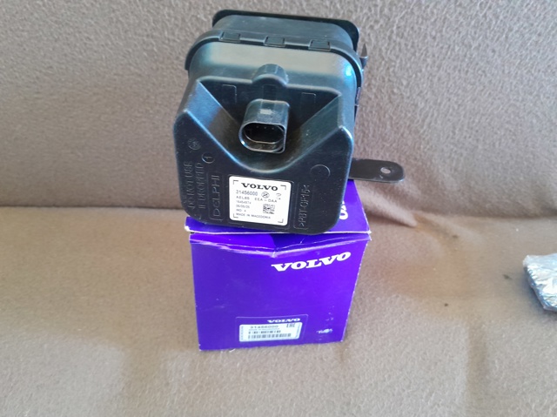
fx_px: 418
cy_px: 208
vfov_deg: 53.0
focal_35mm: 26
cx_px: 278
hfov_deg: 67.3
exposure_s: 1/20
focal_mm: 3.98
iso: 800
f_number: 1.8
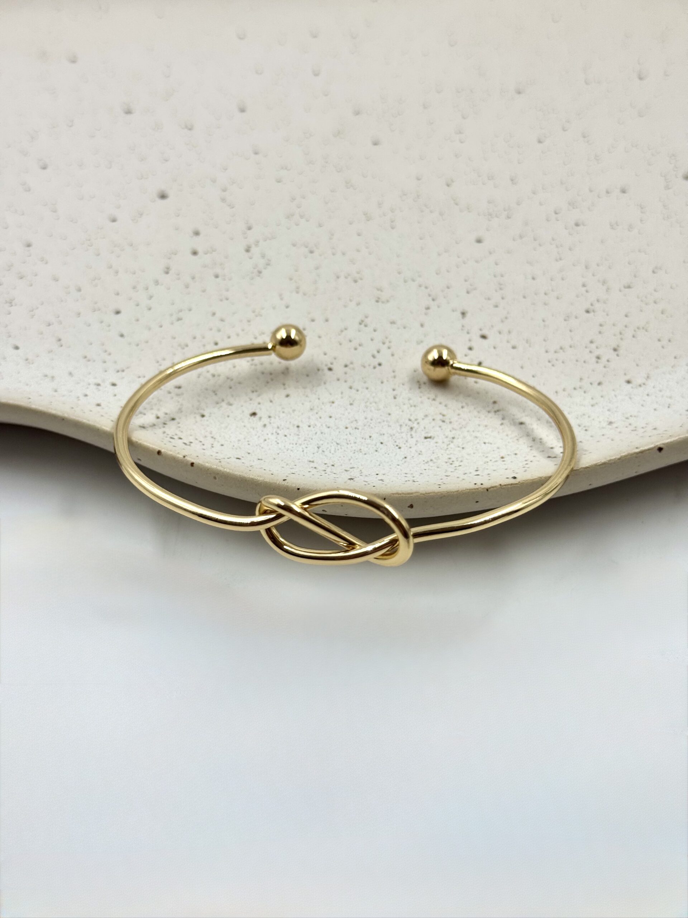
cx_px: 344
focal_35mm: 48
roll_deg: +3.4
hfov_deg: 30.3
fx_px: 1272
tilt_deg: -42.6
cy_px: 459
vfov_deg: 39.7
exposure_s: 1/1152
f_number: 1.78
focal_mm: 6.76
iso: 64
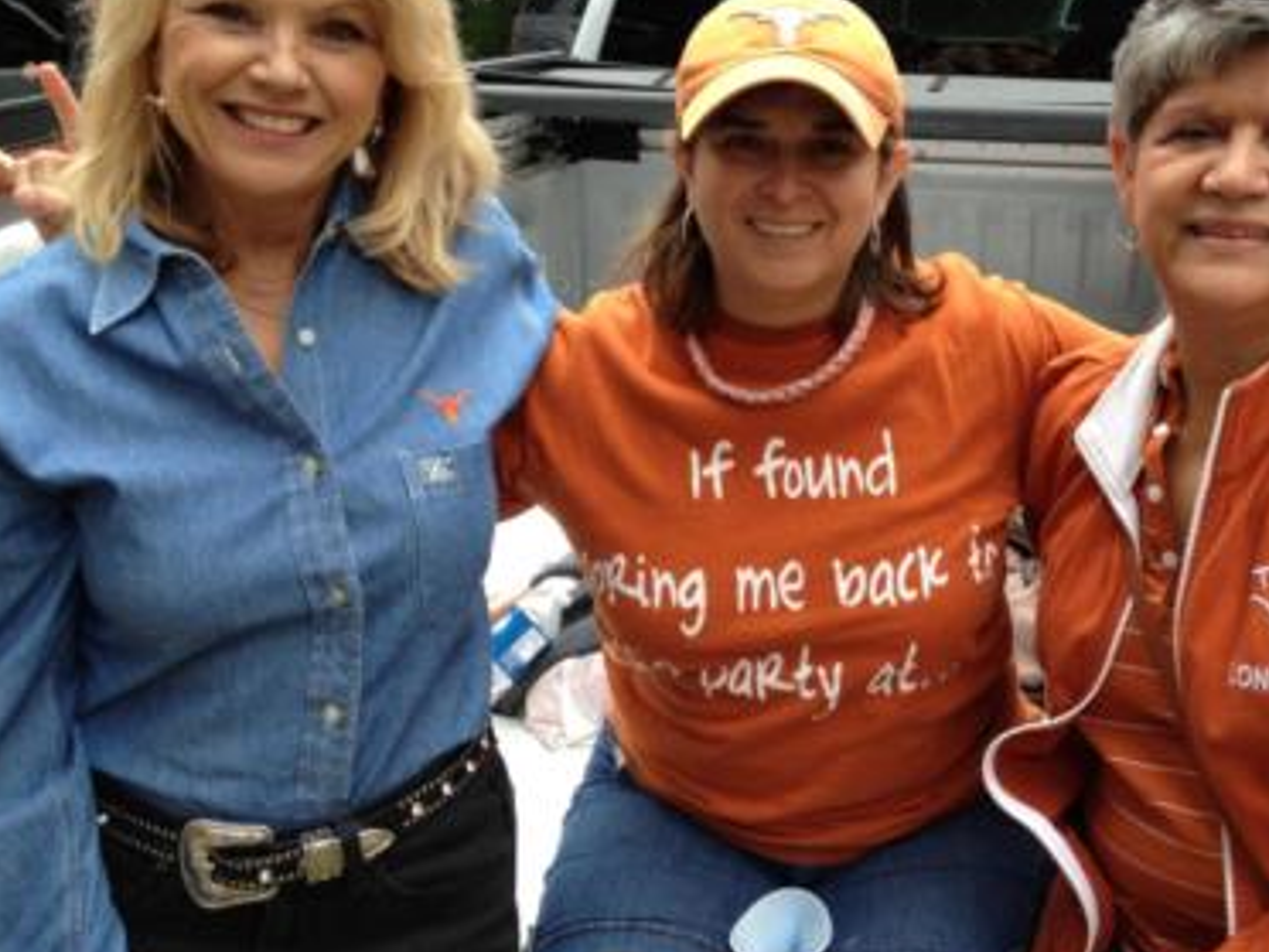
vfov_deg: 30.8
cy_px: 374
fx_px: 1723
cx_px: 764
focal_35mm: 47
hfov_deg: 40.2
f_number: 2.4
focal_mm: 4.28
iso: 64
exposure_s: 1/305
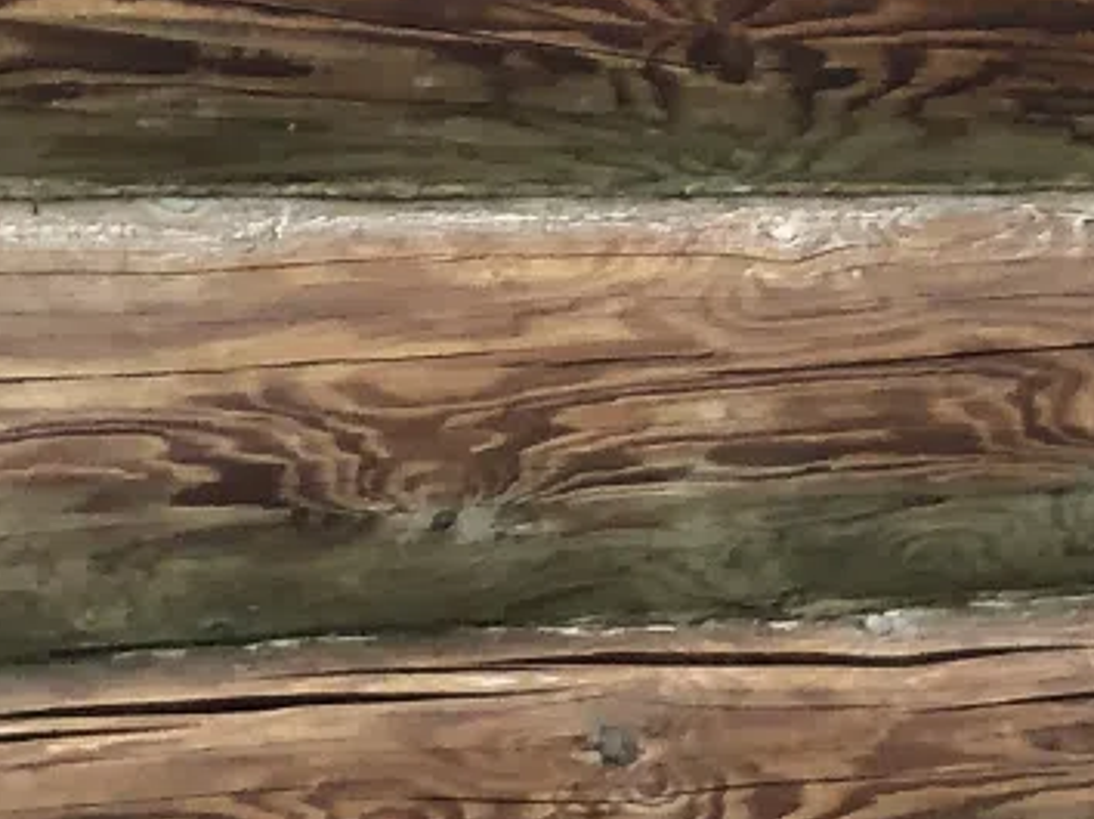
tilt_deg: +2.8
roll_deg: +3.0
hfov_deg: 8.3
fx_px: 6001
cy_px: 136
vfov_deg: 7.8
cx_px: 3622
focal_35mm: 190
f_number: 1.8
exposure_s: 1/125
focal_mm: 4
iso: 20
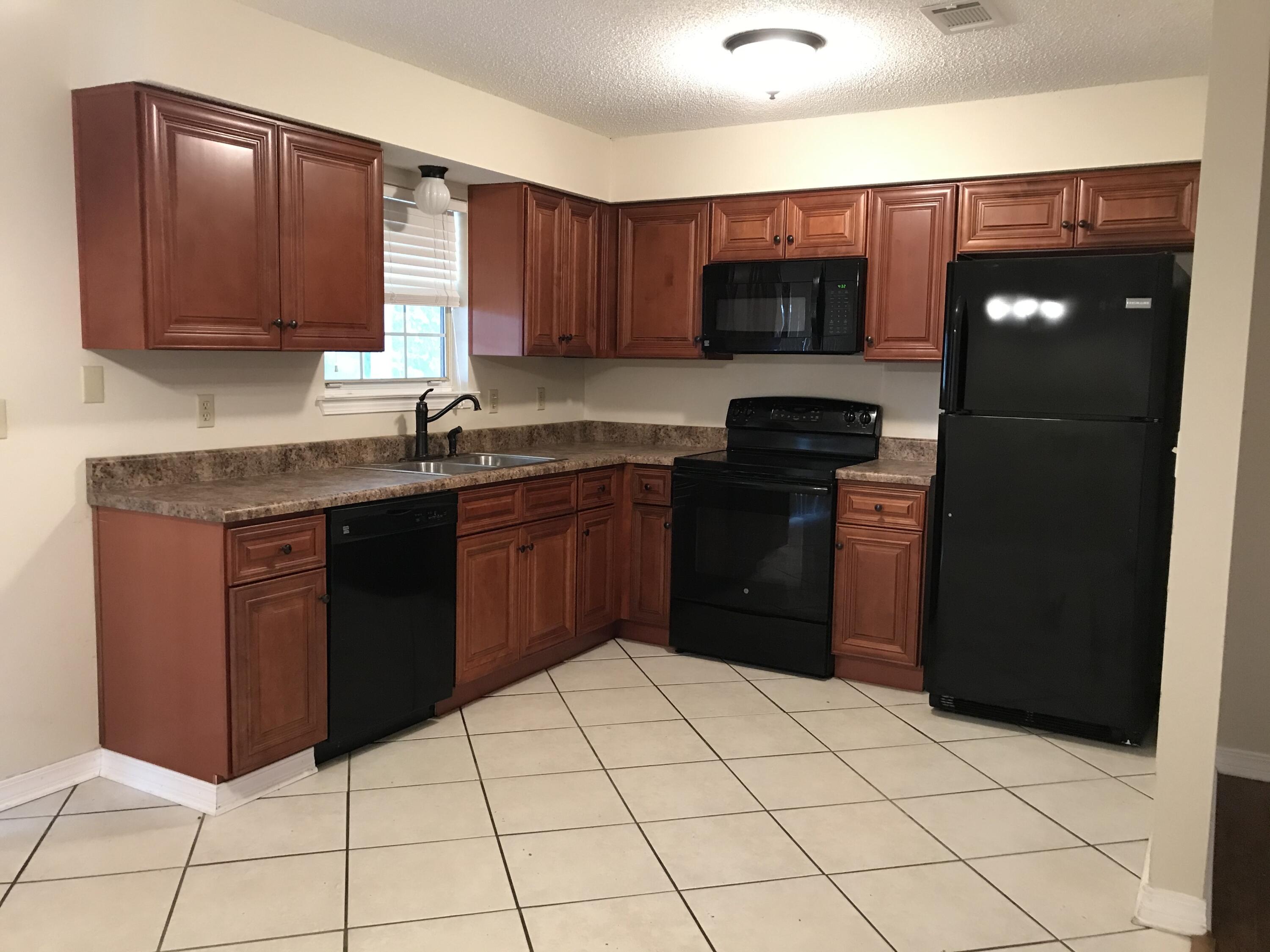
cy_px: 476
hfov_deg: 63.4
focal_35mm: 28
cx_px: 635
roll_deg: -0.6
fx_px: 1027
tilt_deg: -6.6
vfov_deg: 49.7
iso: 80
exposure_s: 1/15
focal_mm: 3.99
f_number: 1.8
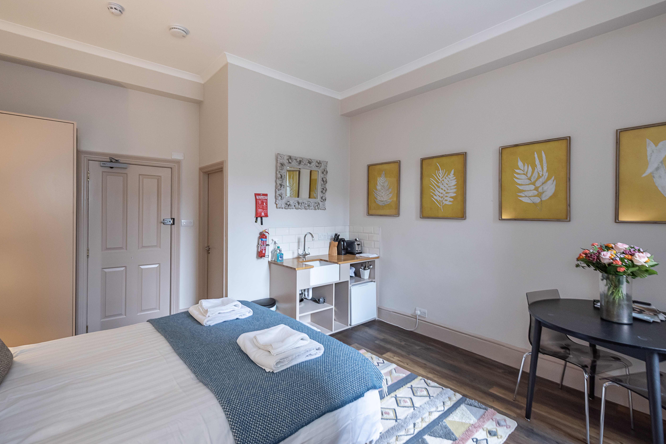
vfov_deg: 77.3
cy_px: 222
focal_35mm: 15
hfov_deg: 100.4
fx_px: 277
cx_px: 324
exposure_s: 1/13
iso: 800
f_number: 7.1
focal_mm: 14
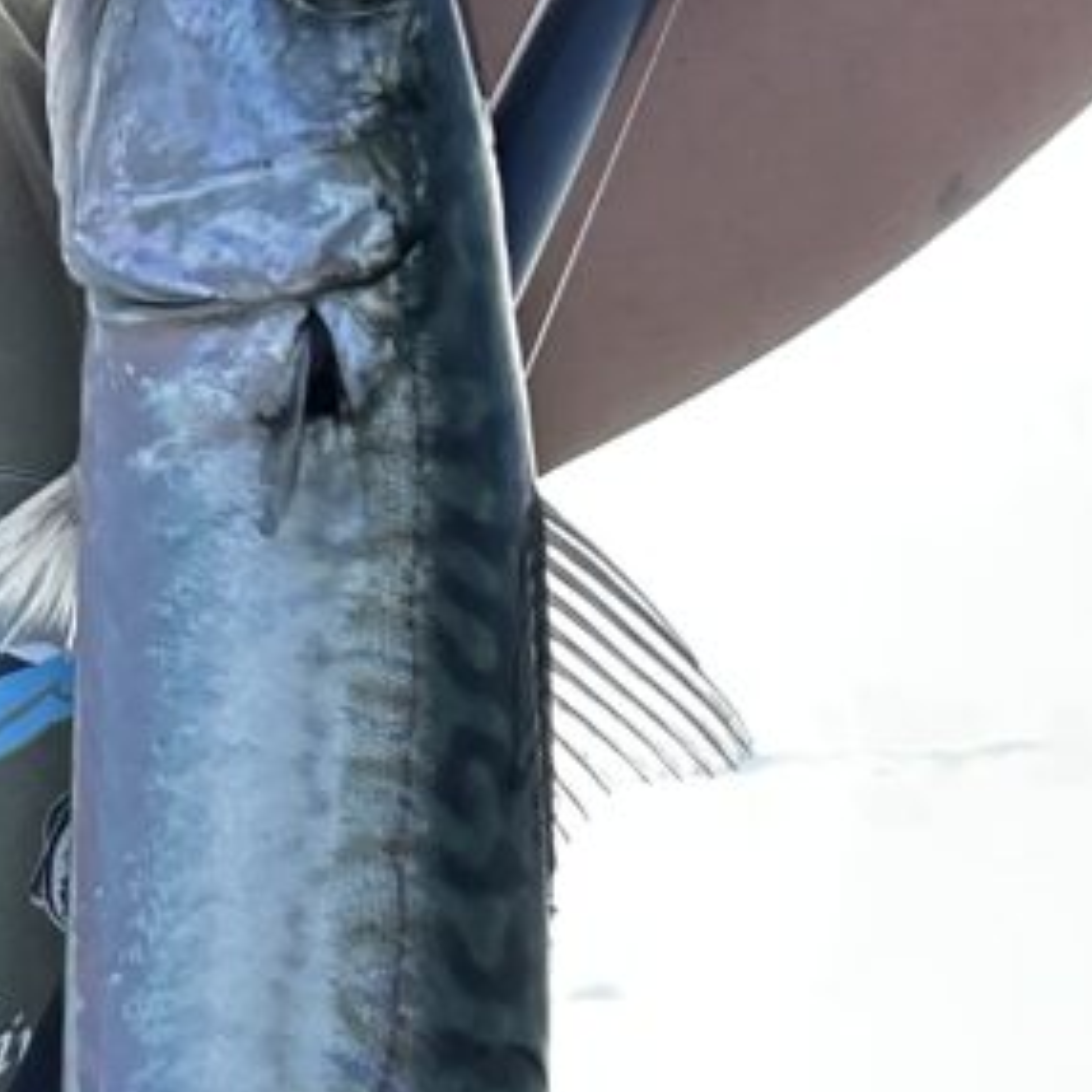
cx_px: -199
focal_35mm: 95
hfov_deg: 17.5
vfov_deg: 17.7
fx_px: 3391
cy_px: -65
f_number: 1.9
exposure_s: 1/365
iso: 25
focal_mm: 2.69
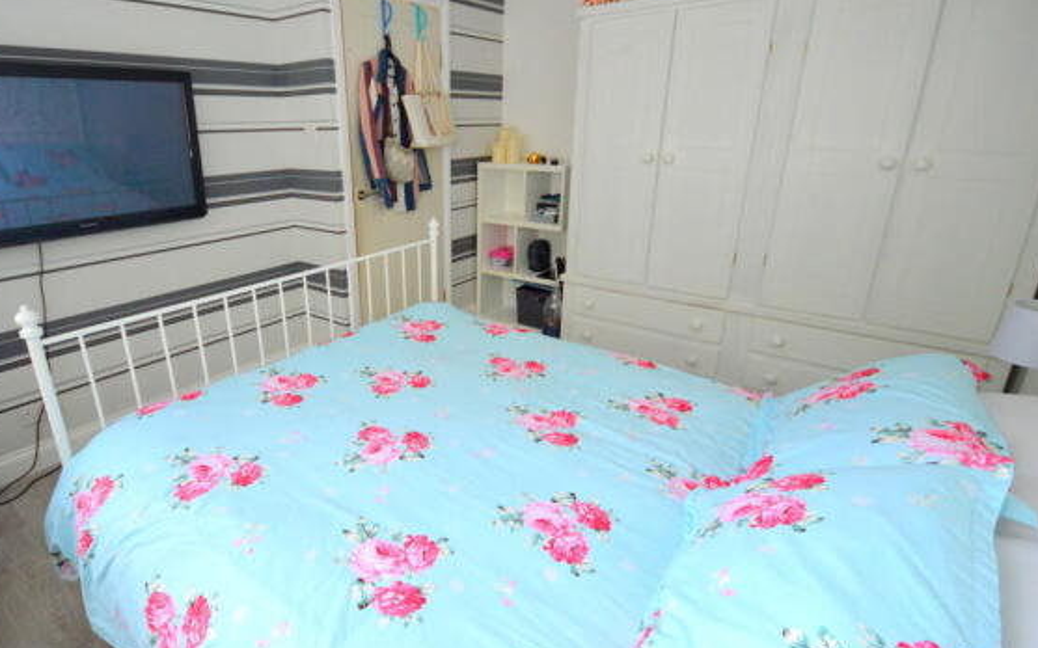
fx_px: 509
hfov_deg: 90.3
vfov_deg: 64.9
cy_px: 302
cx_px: 434
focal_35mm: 18
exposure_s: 1/60
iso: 1100
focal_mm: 10
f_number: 4
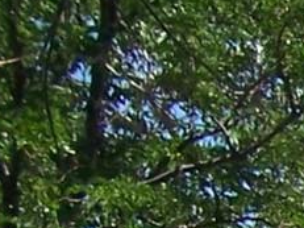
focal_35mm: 236
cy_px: 721
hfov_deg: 7.1
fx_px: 2071
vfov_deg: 5.8
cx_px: 1038
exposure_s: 1/250
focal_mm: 5.6
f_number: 5.6
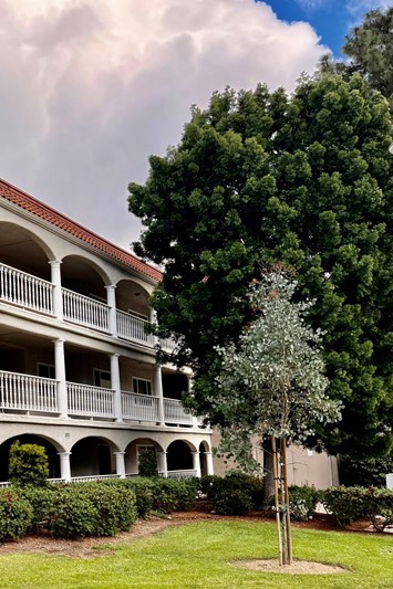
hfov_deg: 24.9
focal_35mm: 48
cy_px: 390
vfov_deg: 40.6
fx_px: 786
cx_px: -99
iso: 100
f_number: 1.78
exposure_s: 1/1855
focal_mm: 6.76
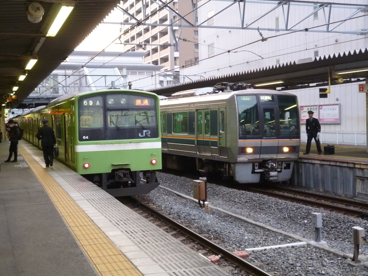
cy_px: 138
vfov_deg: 30.3
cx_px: 184
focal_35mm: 48
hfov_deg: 39.7
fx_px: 510
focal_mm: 8.6
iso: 400
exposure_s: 1/30
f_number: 4
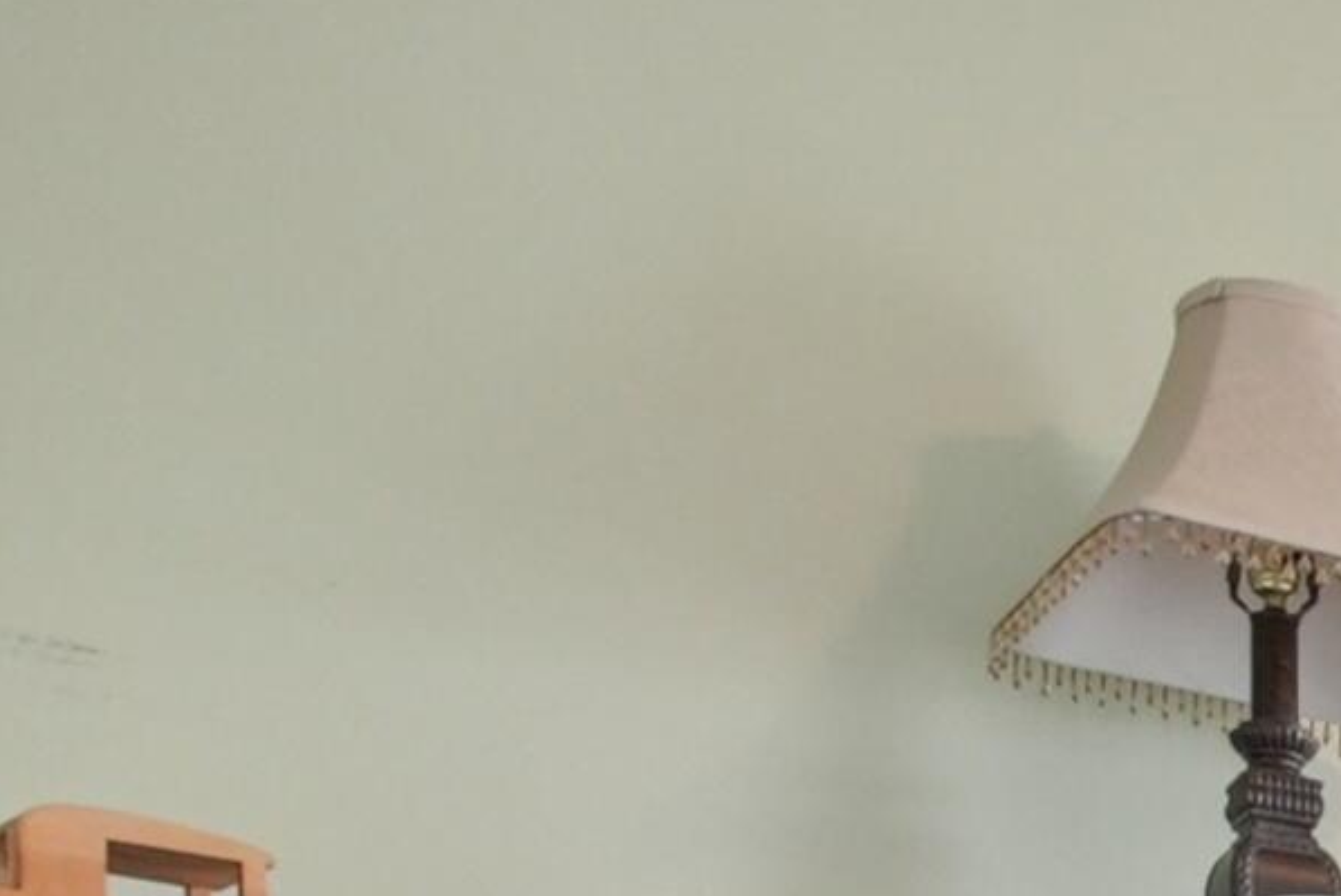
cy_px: 1626
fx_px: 2759
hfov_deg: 20.1
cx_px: 2382
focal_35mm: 74
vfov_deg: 15.7
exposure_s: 1/40
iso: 640
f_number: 7.1
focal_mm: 11
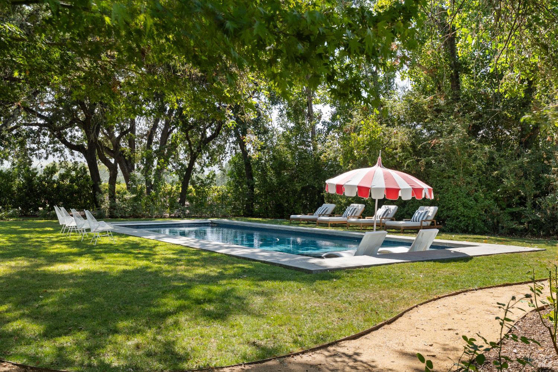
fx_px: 527
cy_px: 186
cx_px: 279
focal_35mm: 34
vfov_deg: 38.9
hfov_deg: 55.8
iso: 800
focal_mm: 22.8
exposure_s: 1/160
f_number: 7.1
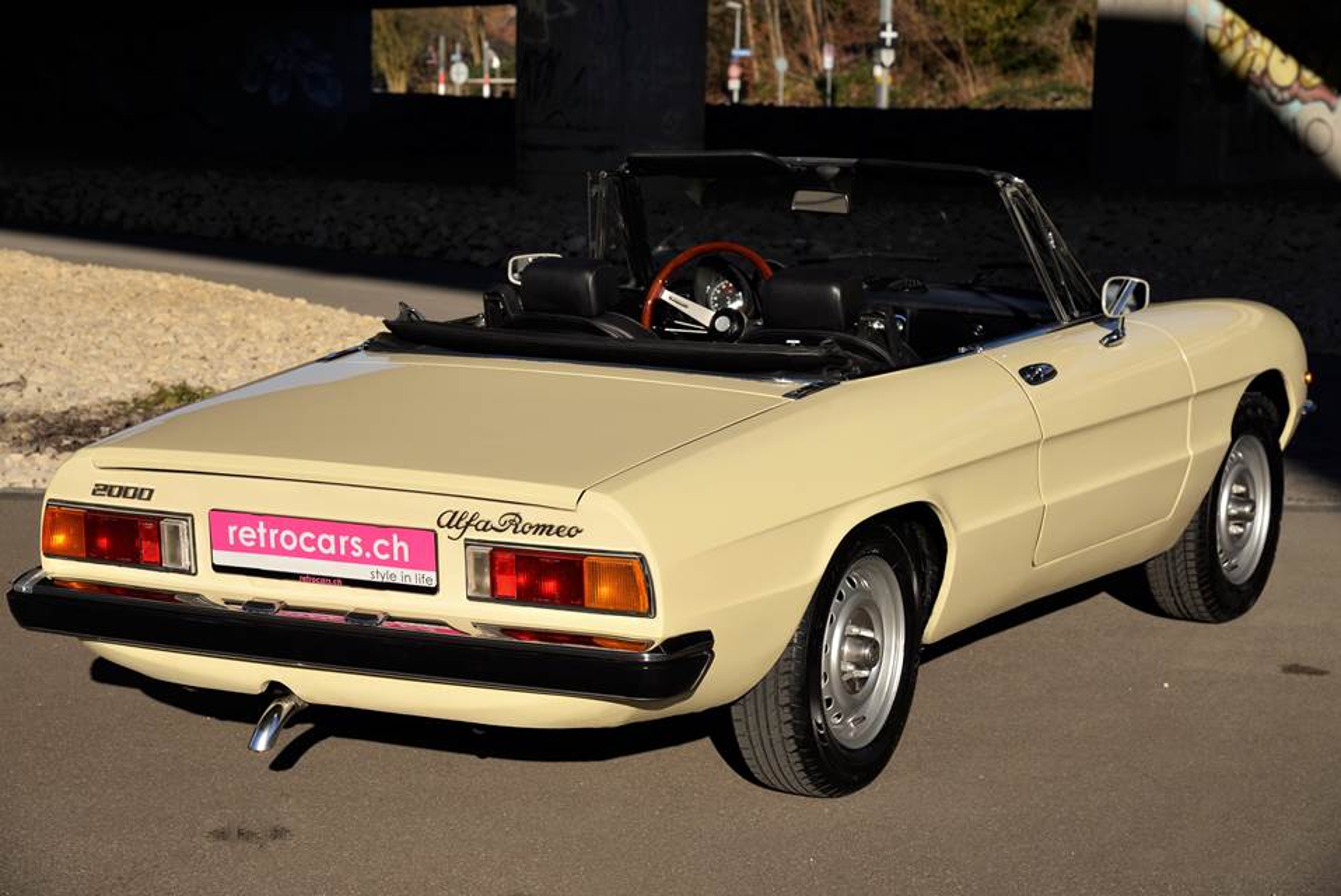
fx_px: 3168
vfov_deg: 16.1
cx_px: 670
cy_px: 448
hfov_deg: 23.9
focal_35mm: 85
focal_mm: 85
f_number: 9
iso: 100
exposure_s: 1/320
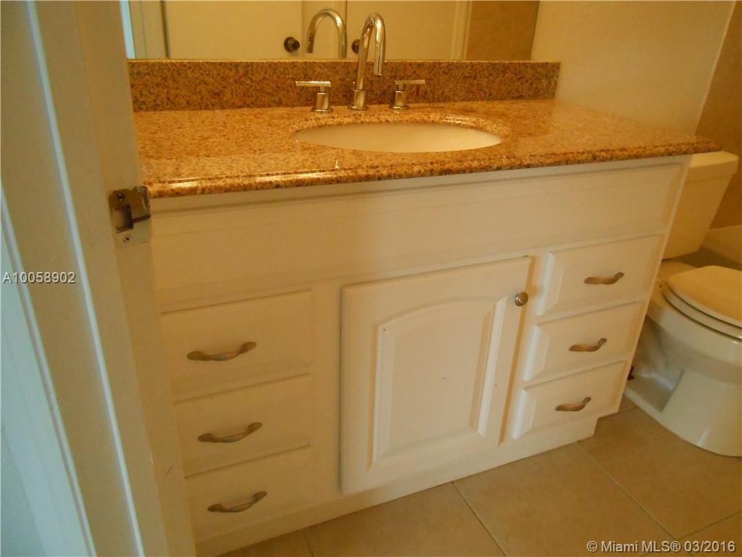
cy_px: 278
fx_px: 557
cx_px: 371
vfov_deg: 53.1
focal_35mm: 26
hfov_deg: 67.3
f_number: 3.5
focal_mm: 4.6
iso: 800
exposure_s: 1/60
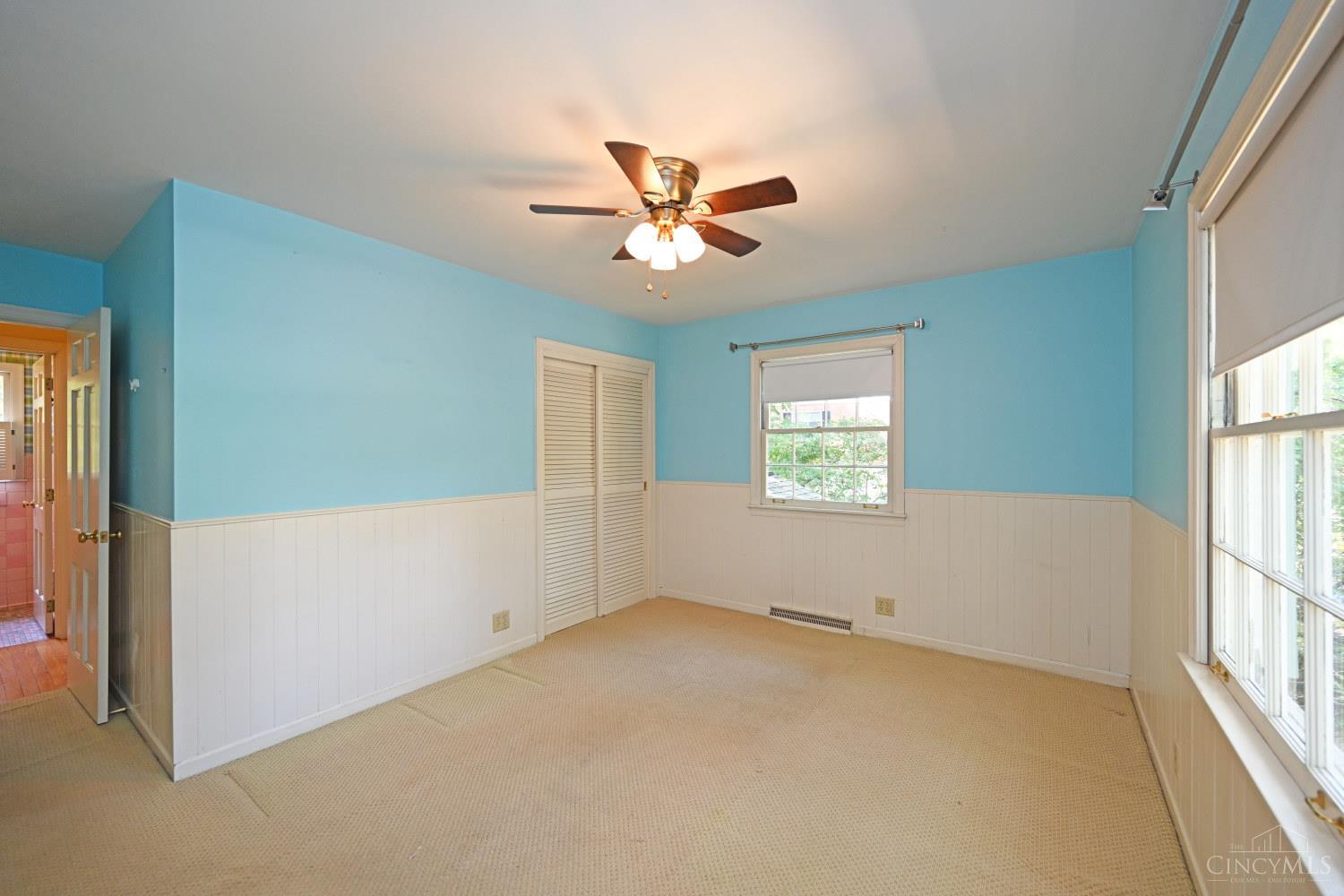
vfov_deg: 81.2
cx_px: 672
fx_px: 523
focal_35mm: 14
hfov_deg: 104.3
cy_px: 448
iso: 400
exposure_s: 1/60
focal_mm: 14
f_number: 4
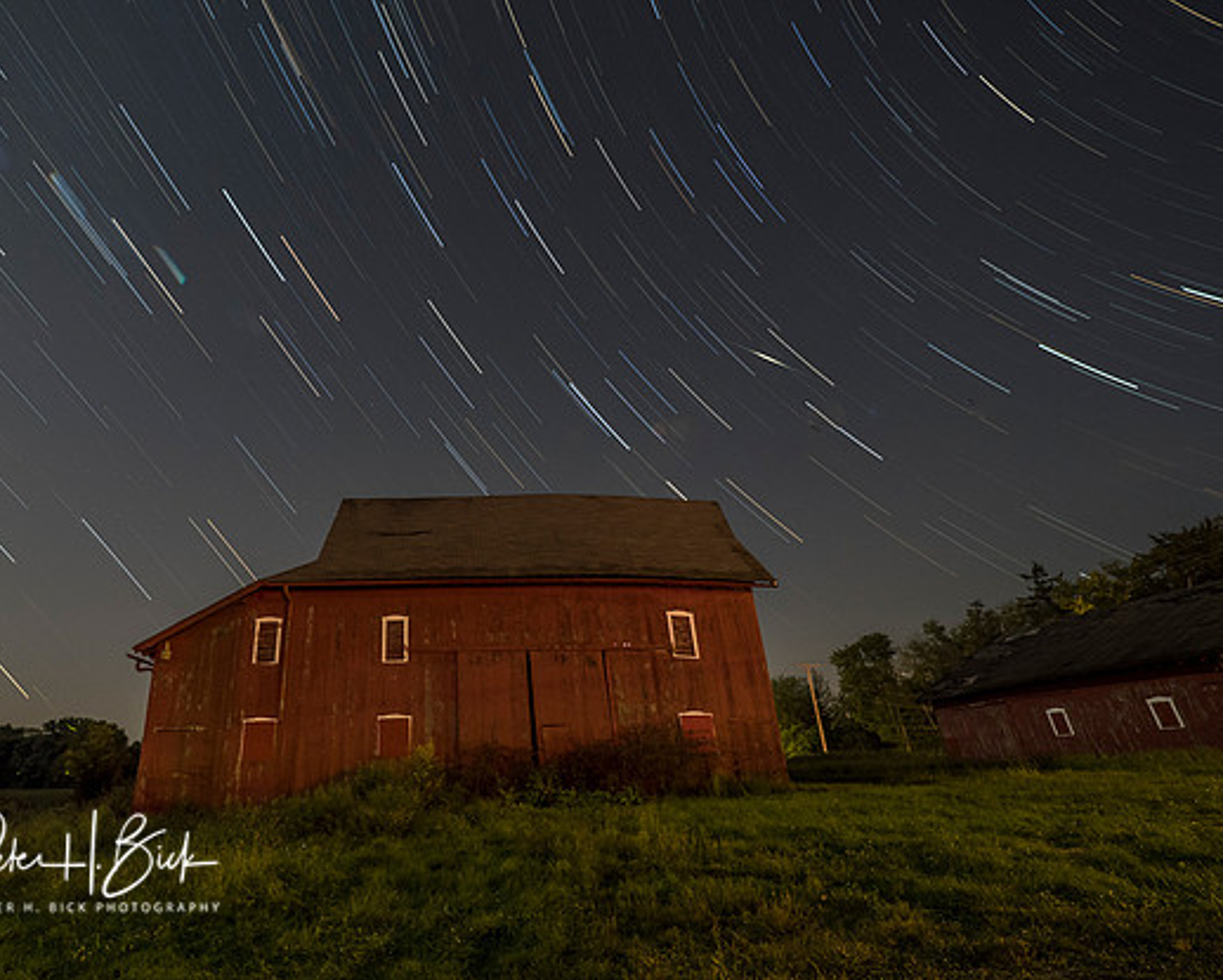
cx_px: 445
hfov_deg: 84.4
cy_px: 452
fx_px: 652
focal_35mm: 18
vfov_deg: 73.7
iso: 500
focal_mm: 7
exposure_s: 8
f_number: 3.2
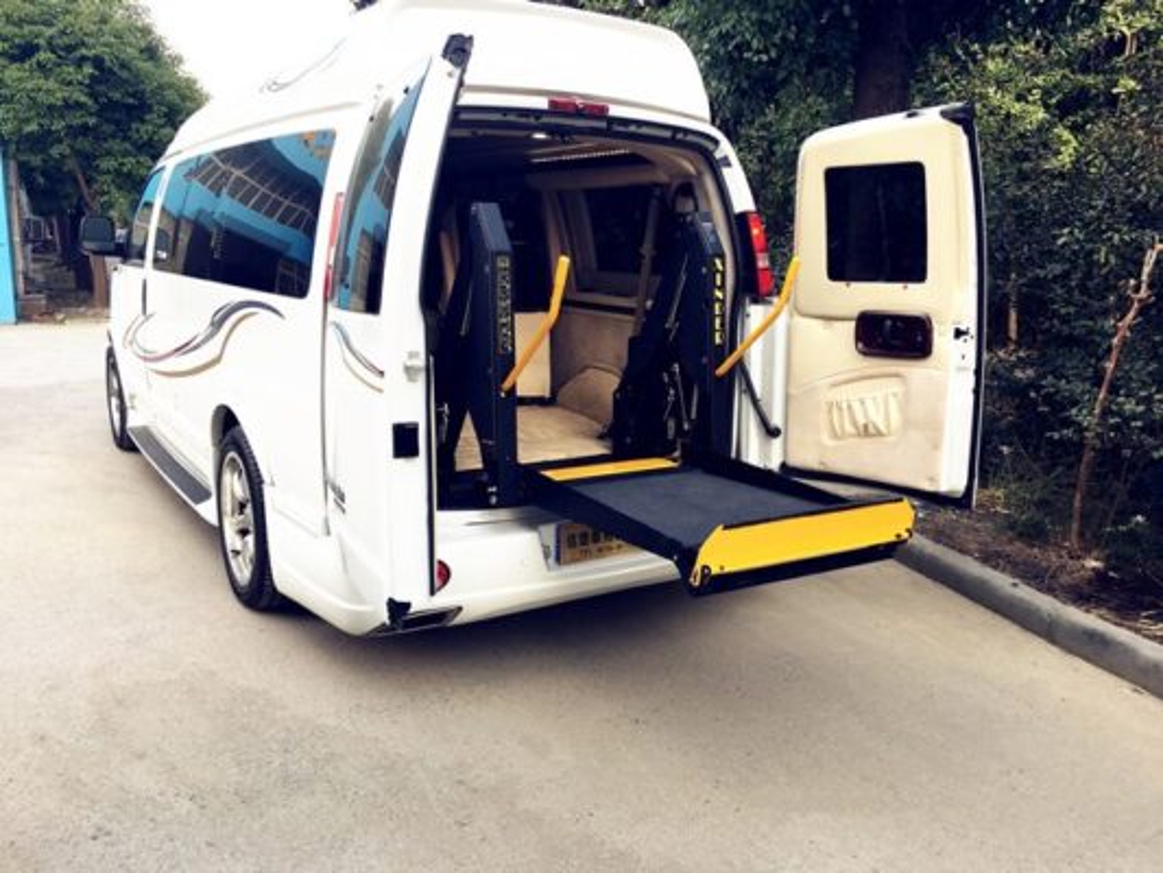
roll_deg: -1.0
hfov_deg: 61.6
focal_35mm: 29
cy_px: 436
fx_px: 975
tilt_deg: -10.8
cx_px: 582
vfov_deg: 48.2
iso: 25
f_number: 2.2
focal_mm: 4.15
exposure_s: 1/117
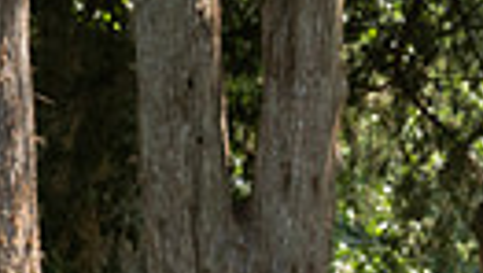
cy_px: 692
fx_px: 3872
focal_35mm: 302
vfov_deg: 4.0
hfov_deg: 7.0
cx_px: 815
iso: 400
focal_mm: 65
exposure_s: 1/160
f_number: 8
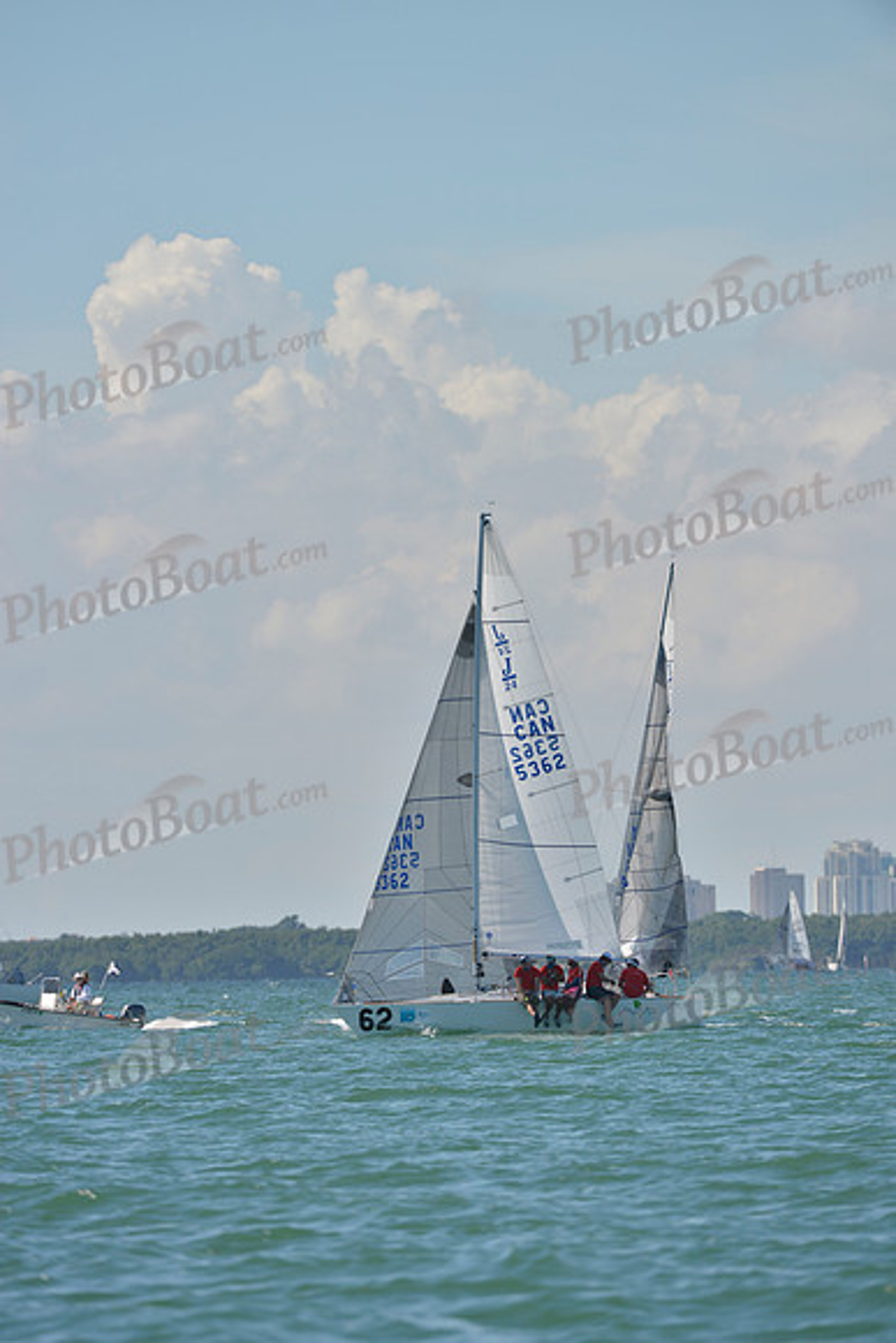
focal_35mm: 340
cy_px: 672
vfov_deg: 6.1
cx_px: 448
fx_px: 12685
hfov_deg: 4.0
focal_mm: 340
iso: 200
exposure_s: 1/1000
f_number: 7.1
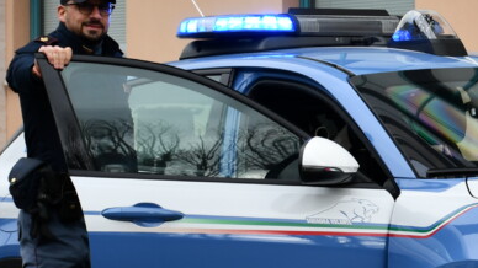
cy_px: 192
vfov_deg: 4.9
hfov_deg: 8.5
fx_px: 3155
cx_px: 653
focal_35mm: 249
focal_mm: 48
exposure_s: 1/160
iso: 100
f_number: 6.3
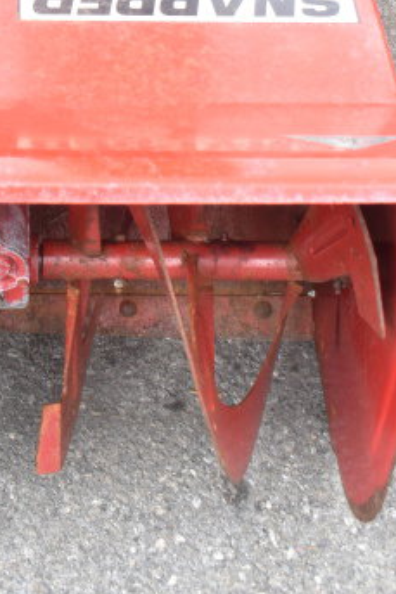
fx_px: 1582
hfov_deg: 14.1
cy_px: -193
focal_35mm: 96
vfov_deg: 19.5
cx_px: 40
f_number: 5.6
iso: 200
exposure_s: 1/125
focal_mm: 24
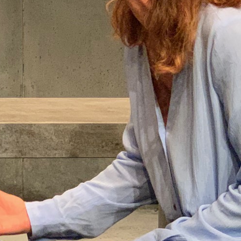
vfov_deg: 9.4
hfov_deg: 9.4
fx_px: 1465
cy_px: 151
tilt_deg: -5.4
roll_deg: -0.6
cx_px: 31
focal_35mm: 186
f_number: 2.4
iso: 400
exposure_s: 1/60
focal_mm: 6
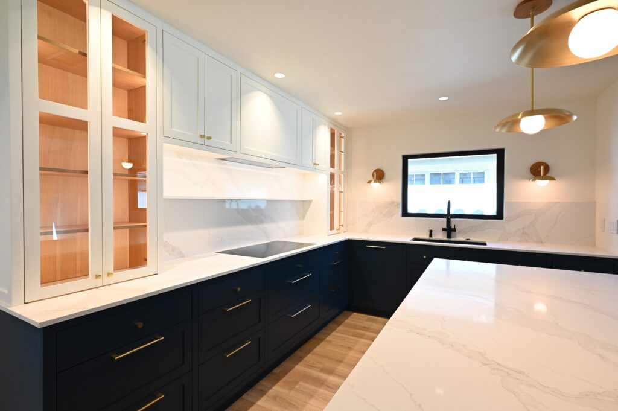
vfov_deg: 70.3
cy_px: 206
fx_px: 292
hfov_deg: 93.3
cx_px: 309
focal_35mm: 17
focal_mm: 17
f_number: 7.1
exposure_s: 1/60
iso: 1000
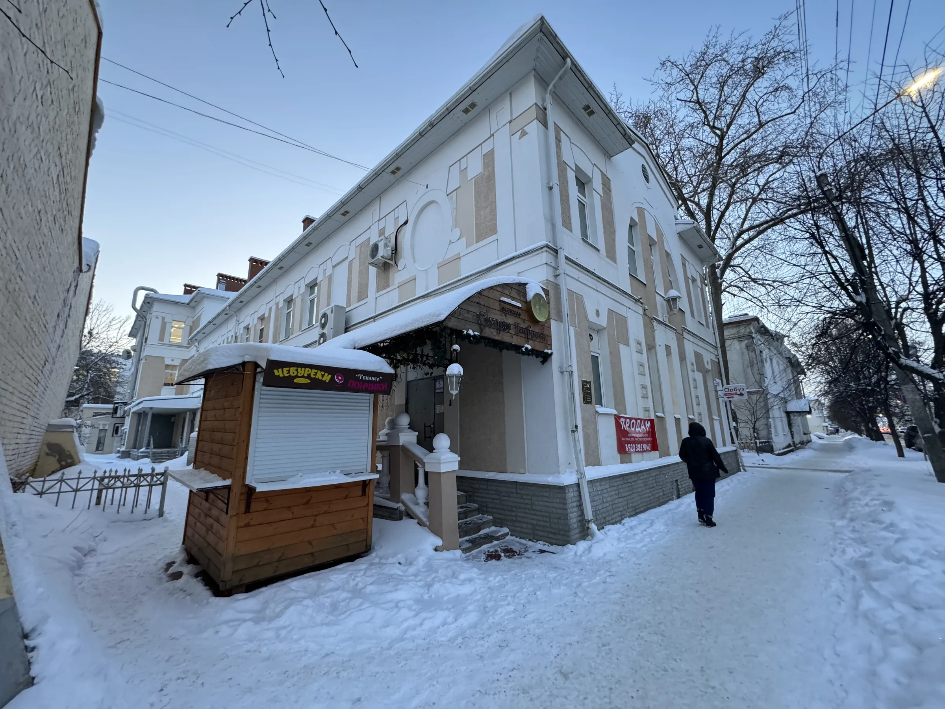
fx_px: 382
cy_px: 354
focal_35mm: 14
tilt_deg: +14.9
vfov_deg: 85.7
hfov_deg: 102.1
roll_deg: +2.6
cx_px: 472
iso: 320
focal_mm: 2.22
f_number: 2.2
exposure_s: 1/97
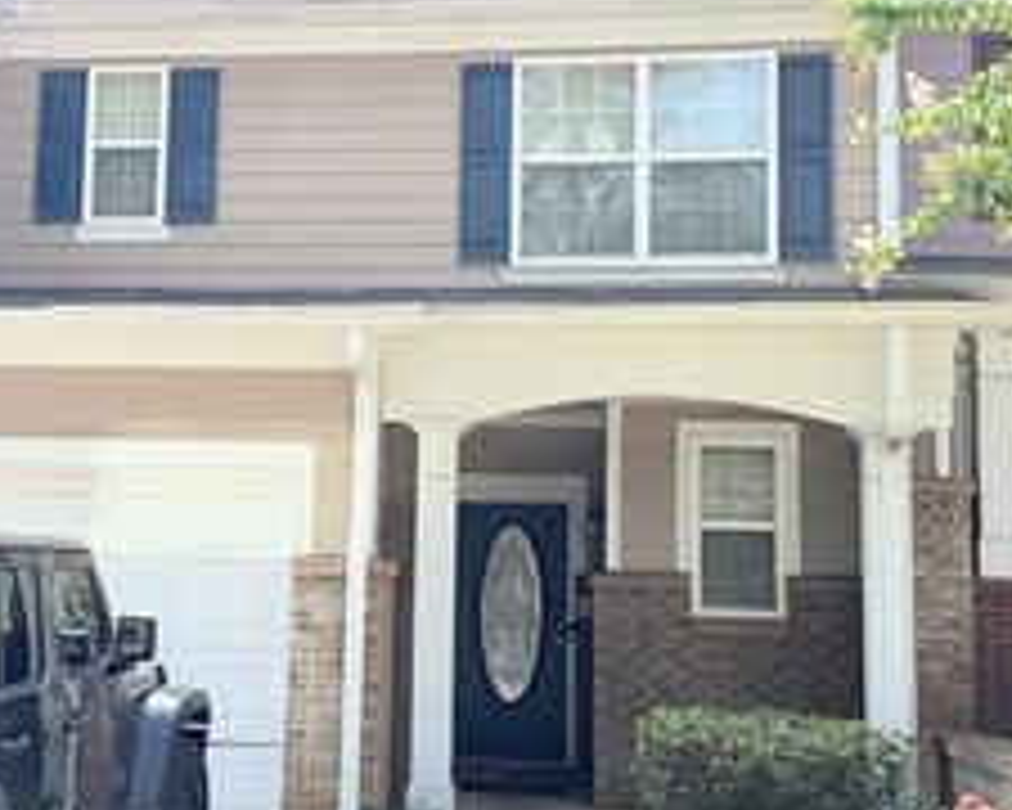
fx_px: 1557
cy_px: 376
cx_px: 351
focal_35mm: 52
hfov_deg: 35.7
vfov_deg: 29.1
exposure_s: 1/3584
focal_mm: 6.76
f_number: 1.78
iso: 100
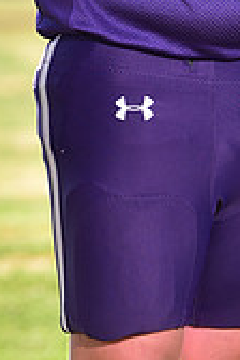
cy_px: -229
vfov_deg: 3.0
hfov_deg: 2.0
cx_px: 248
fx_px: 6909
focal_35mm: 691
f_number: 5
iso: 100
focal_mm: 200
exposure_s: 1/250
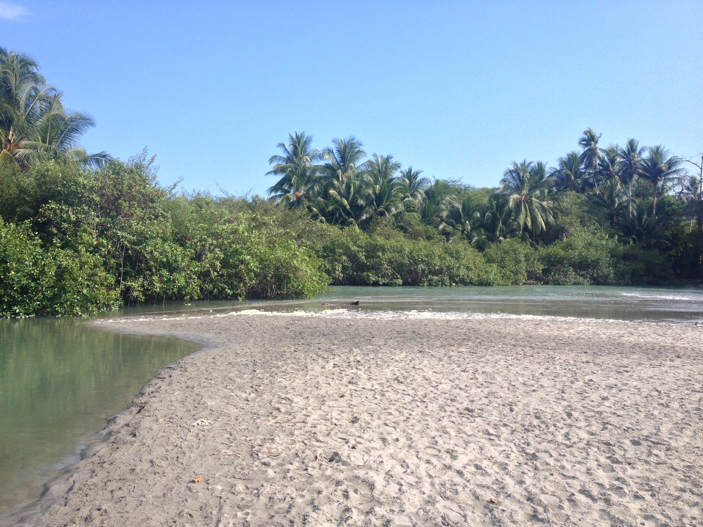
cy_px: 264
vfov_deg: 40.7
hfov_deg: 52.6
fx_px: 711
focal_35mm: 35
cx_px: 352
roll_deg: -1.1
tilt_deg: -4.3
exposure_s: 1/1314
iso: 50
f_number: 2.4
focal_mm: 4.28
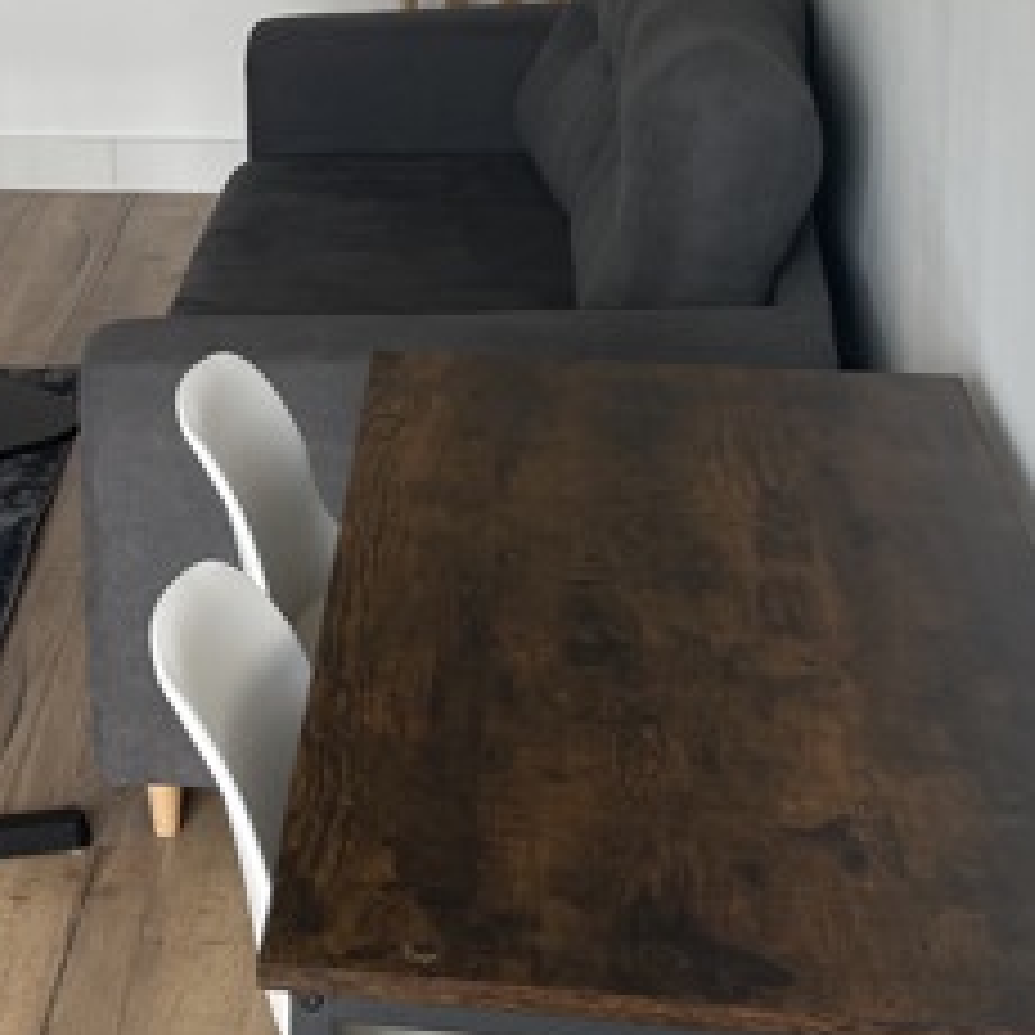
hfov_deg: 21.0
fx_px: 2706
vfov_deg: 20.4
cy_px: -184
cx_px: 9
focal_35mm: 80
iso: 64
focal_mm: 5.1
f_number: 1.6
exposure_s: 1/121
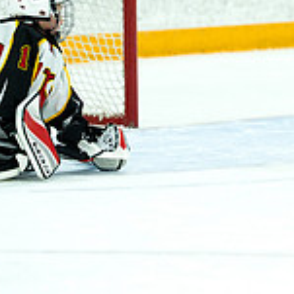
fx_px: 4708
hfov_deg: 3.6
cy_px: -13
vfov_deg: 3.6
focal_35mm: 490
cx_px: 535
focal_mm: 150
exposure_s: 1/1000
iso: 2000
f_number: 2
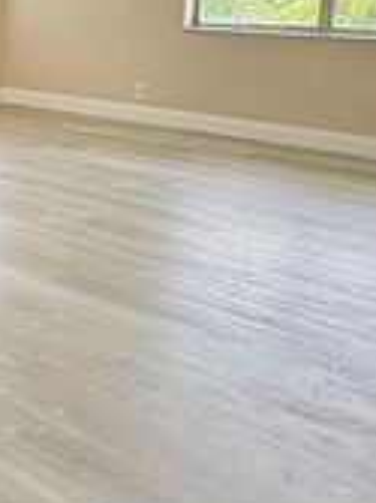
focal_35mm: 56
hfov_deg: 22.1
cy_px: 152
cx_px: -171
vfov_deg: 33.9
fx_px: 812
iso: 100
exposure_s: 1/99
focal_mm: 2.22
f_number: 2.2
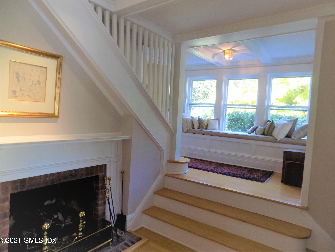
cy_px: 126
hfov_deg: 73.9
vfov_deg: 58.9
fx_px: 223
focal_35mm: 23
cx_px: 168
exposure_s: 1/30
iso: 100
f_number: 3.1
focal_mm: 4
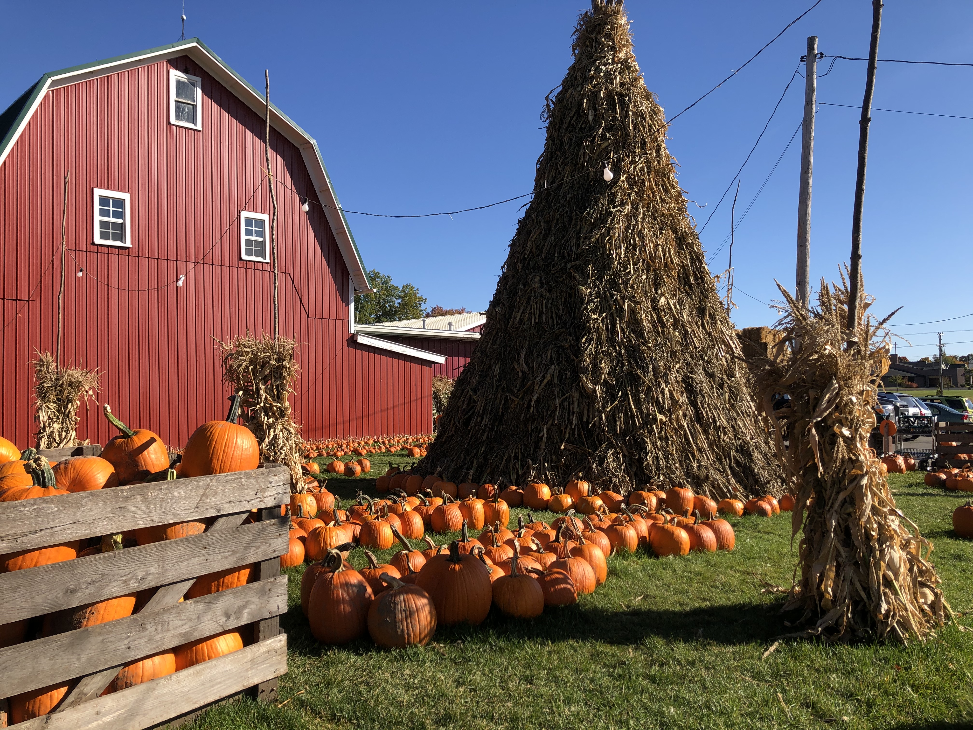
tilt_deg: +2.7
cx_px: 486
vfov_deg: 49.7
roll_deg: +1.8
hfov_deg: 63.4
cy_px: 365
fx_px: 787
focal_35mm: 28
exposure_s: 1/1389
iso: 20
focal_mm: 3.99
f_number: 1.8
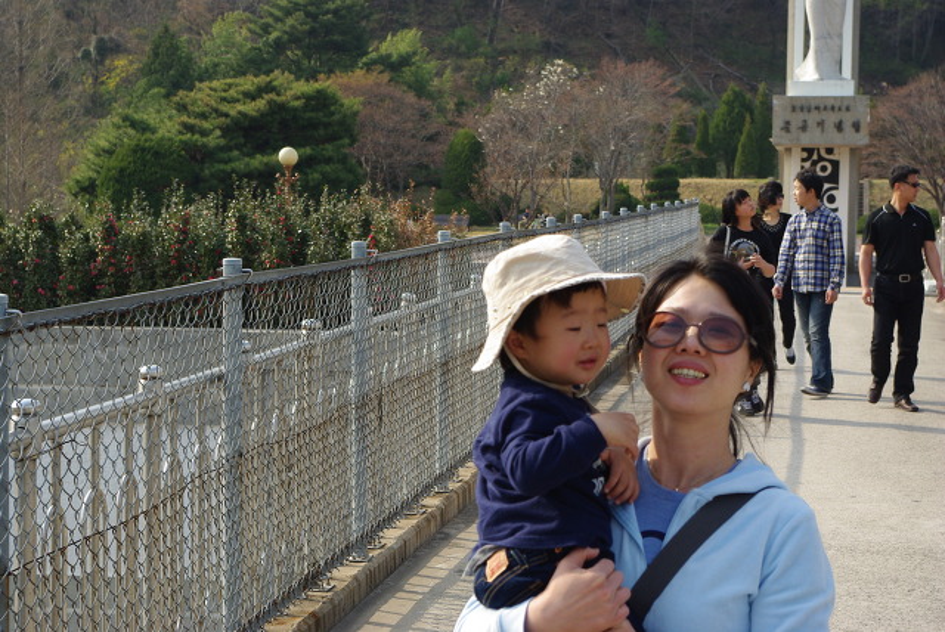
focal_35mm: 82
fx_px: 2154
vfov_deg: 16.7
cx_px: 472
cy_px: 316
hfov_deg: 24.7
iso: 200
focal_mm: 55
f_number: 9.5
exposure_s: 1/180
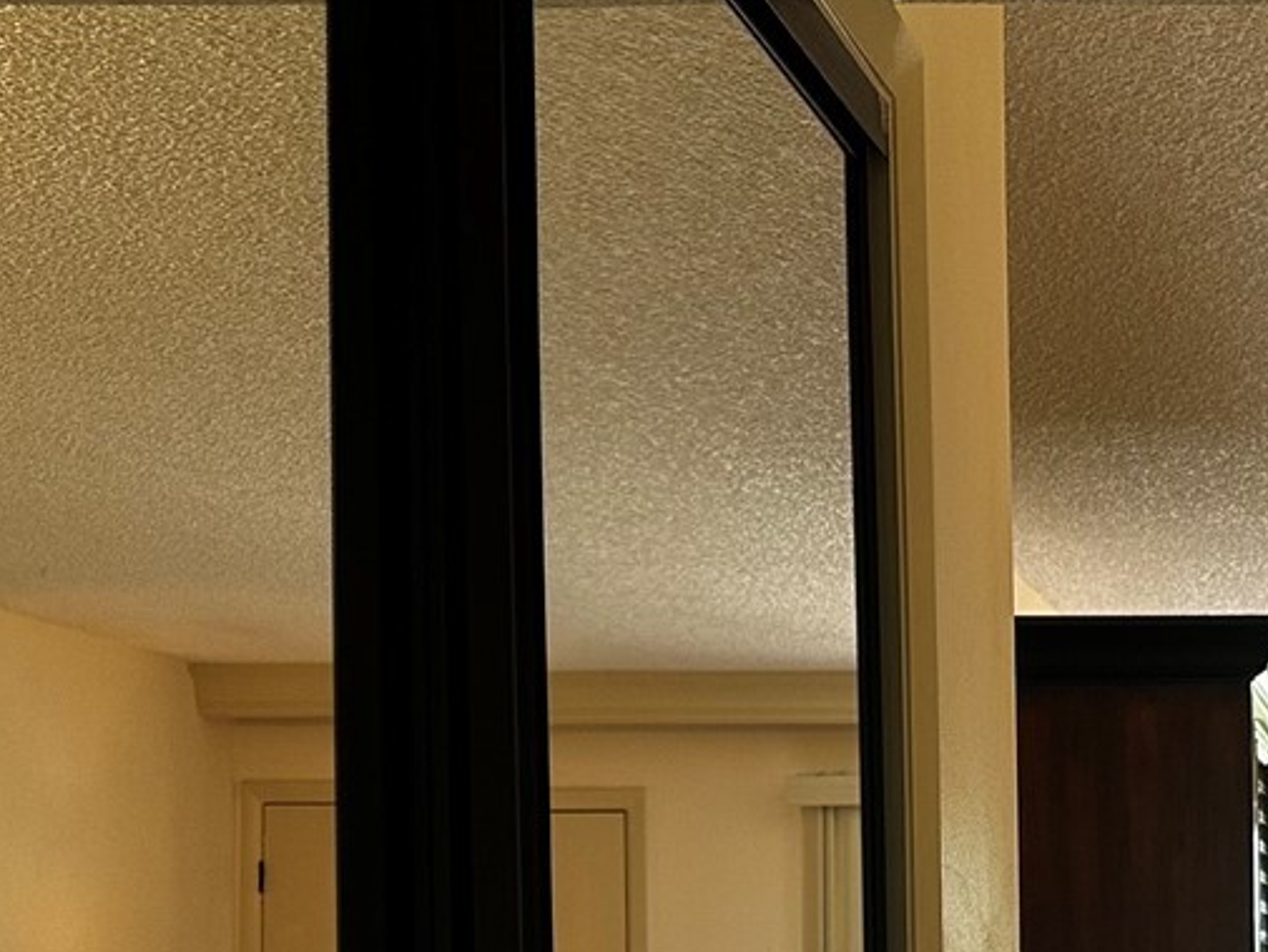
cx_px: 1559
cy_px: 1068
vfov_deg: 18.6
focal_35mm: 76
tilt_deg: -1.1
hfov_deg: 23.3
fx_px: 2785
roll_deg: +0.7
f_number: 1.78
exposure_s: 1/120
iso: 160
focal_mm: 6.86
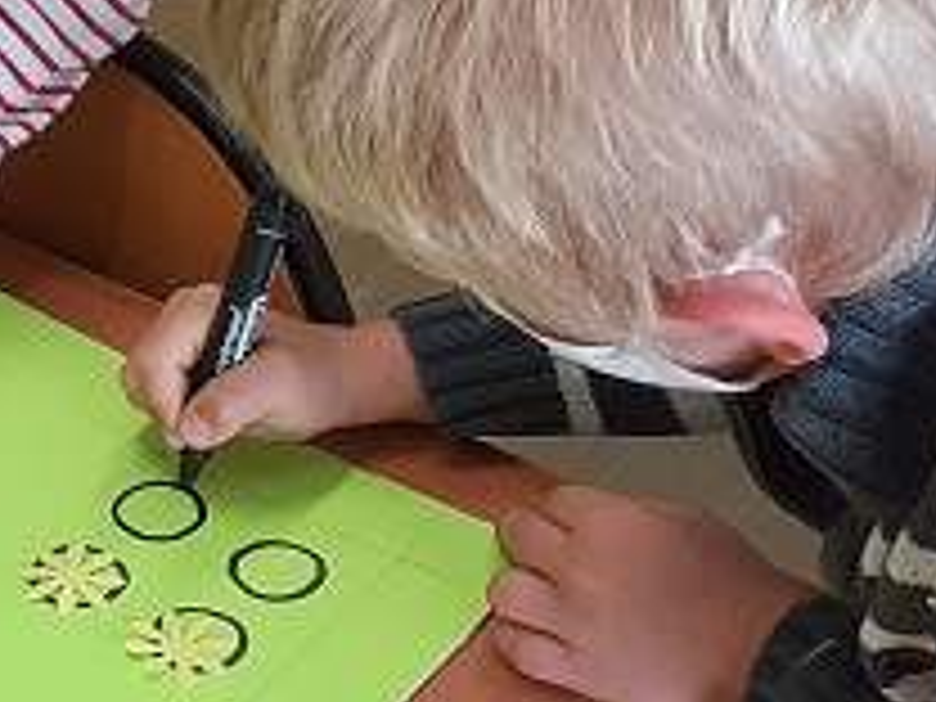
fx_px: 2812
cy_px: -32
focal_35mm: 104
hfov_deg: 18.0
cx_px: -162
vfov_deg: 14.0
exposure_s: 1/50
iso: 64
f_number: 1.9
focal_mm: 3.6
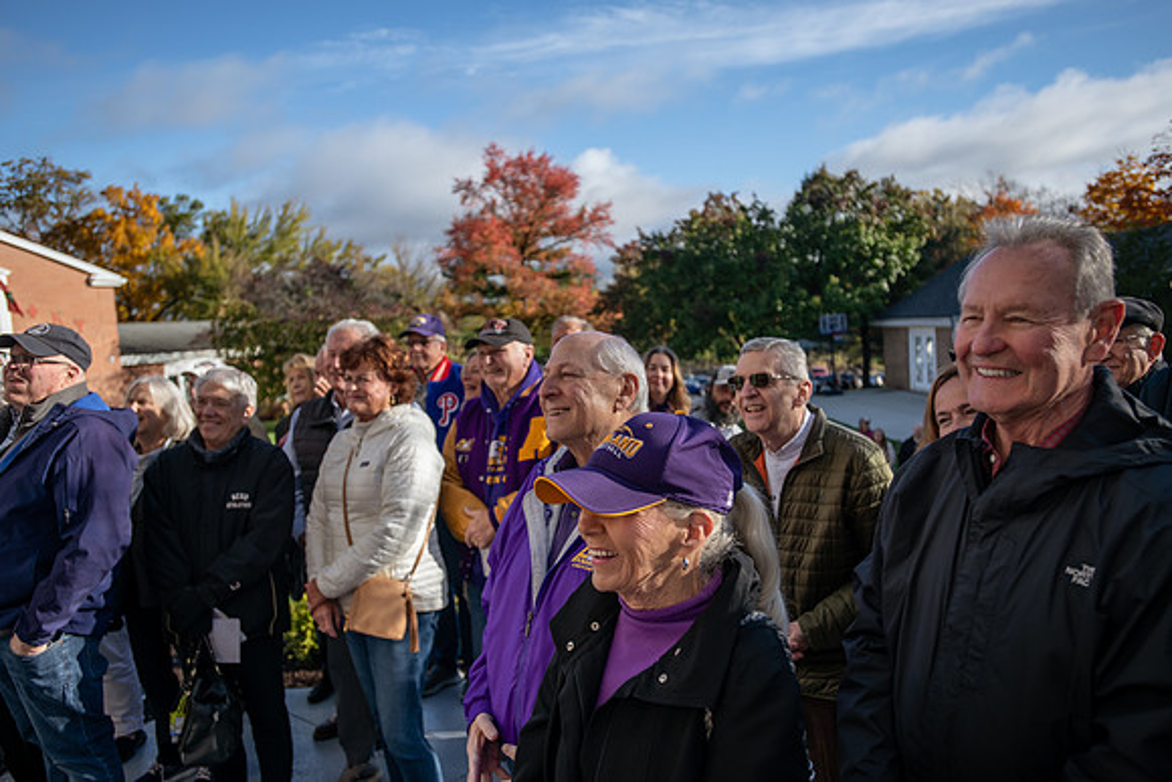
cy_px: 391
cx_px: 586
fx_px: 847
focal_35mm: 26
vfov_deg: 49.6
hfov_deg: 69.4
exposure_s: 1/800
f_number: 3.5
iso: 80
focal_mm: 26
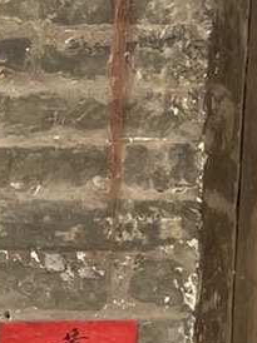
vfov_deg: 10.1
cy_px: -172
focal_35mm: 190
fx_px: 1884
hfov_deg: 7.3
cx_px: 644
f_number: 1.6
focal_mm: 5.1
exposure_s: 1/188
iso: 32
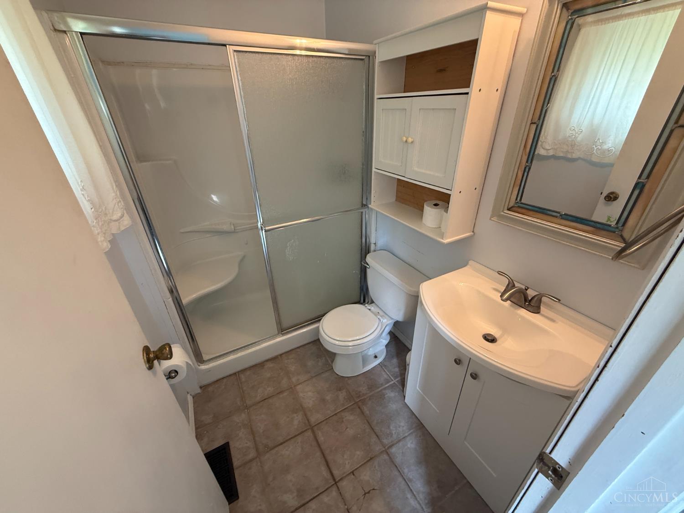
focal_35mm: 14
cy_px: 256
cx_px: 342
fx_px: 277
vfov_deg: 85.7
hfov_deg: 102.1
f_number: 2.2
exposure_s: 1/60
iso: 200
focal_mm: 2.22
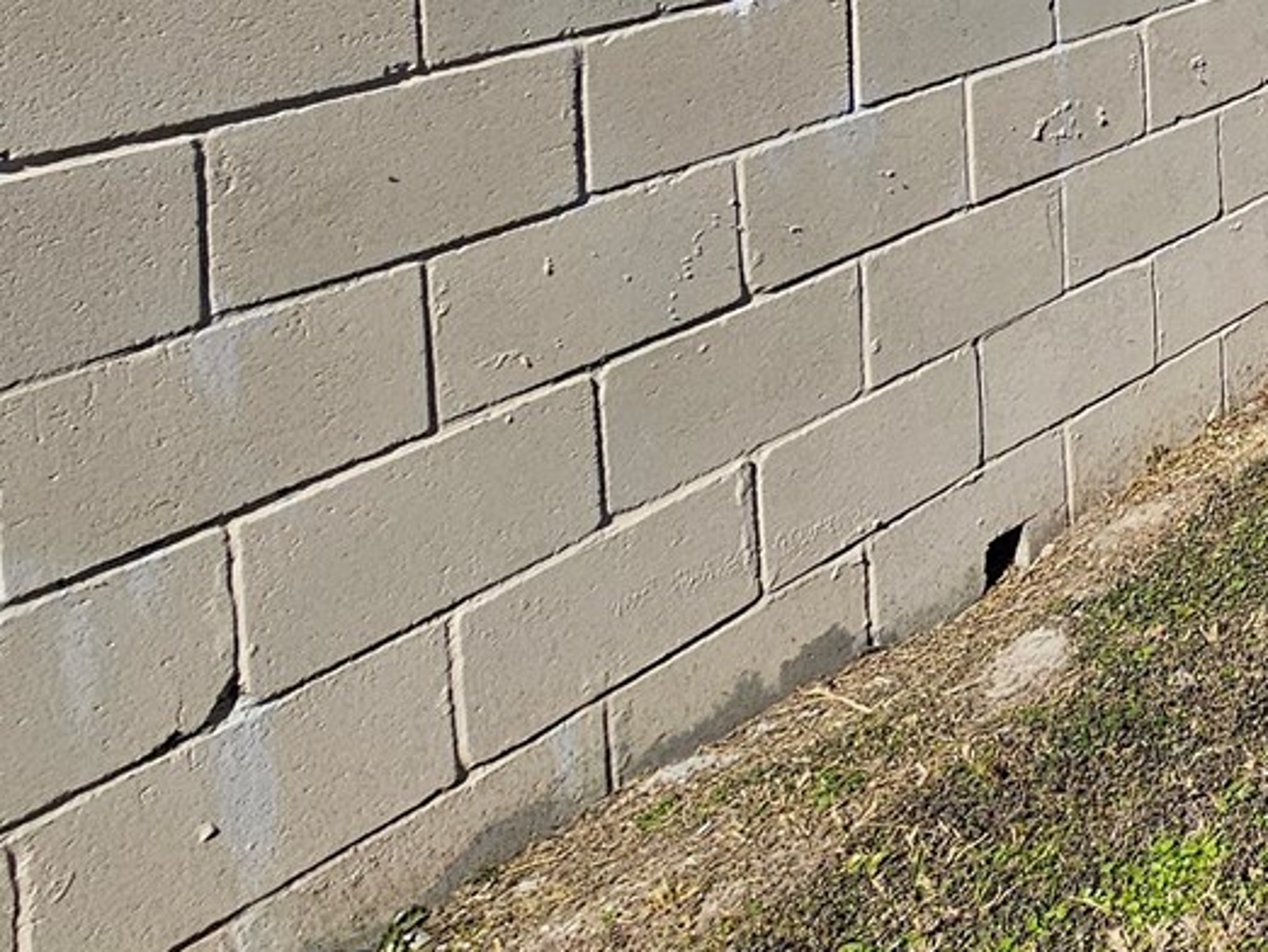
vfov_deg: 24.2
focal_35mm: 51
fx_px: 1869
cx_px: 2215
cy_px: -352
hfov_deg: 23.0
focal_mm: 2.2
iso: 50
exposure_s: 1/4043
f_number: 2.2
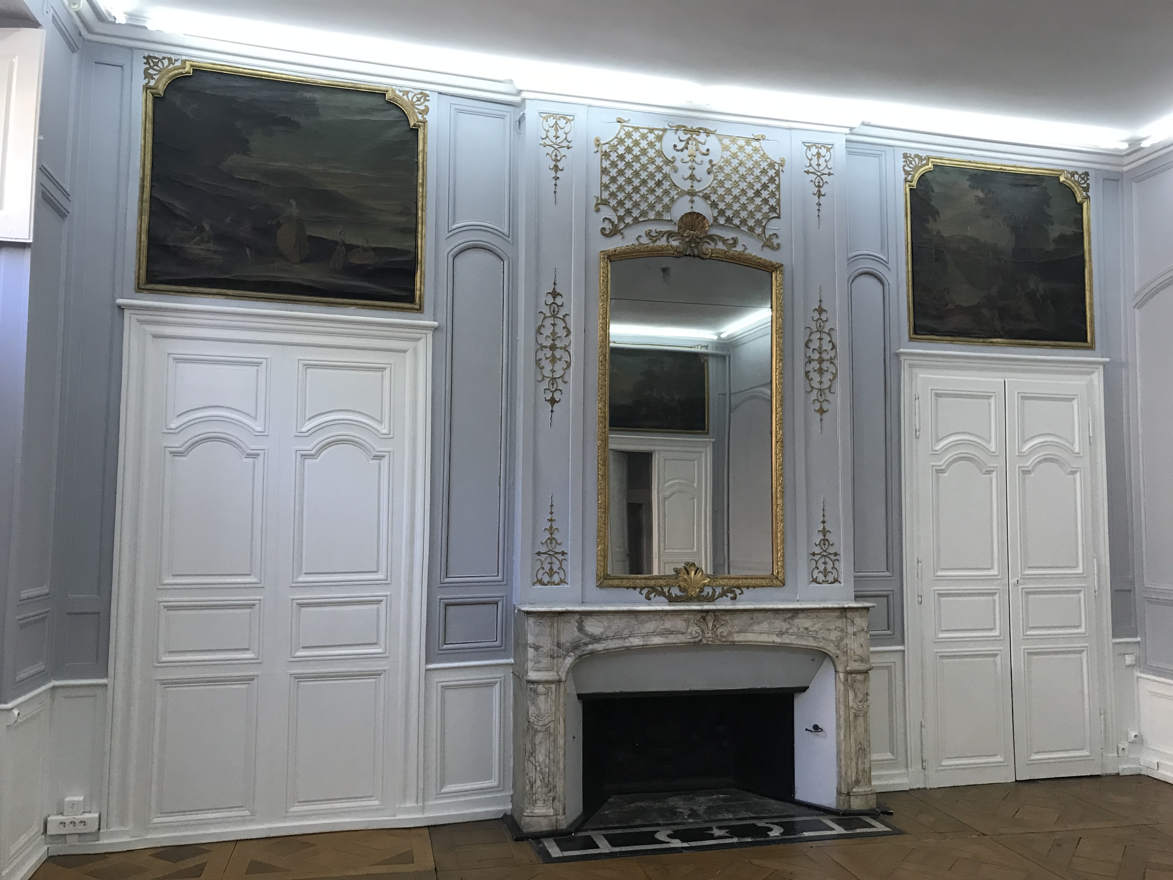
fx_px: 949
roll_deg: +0.0
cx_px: 586
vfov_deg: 49.7
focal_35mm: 28
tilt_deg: +6.8
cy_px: 440
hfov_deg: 63.4
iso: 40
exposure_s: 1/33
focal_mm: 3.99
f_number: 1.8
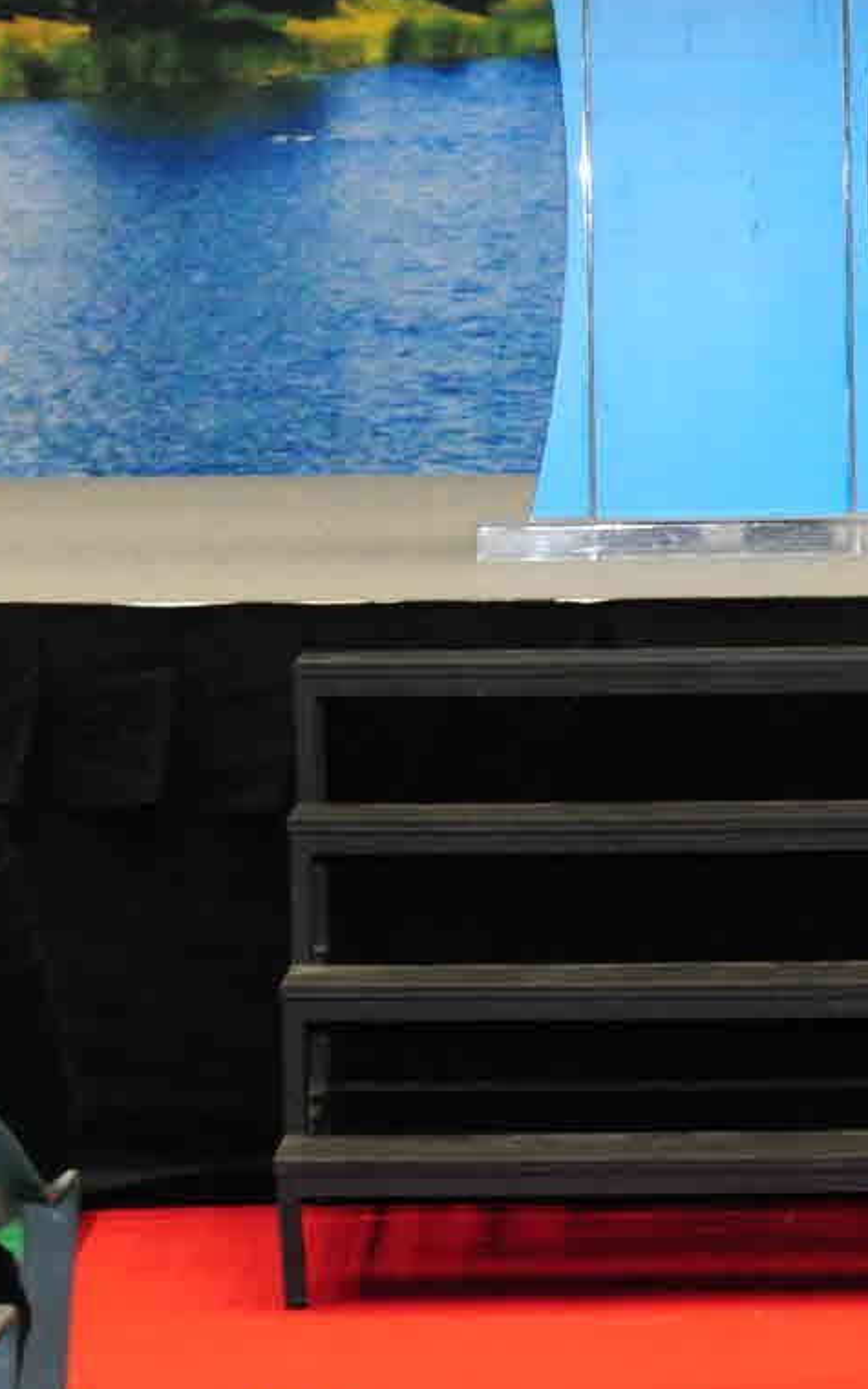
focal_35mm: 227
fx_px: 8592
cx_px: 725
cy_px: 623
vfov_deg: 9.2
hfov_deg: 5.8
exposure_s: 1/60
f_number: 7.1
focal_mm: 56
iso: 1600
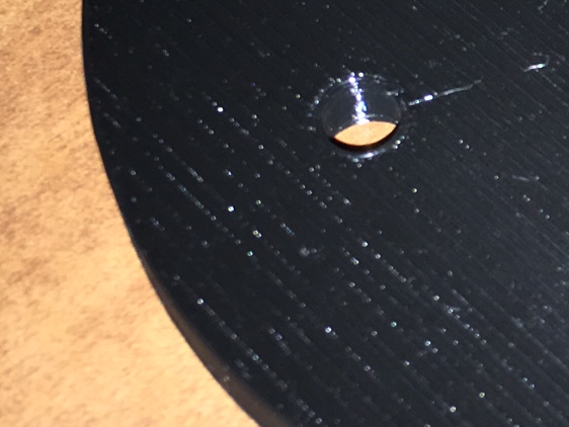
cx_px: 721
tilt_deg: -56.0
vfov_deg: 14.1
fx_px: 1710
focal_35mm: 104
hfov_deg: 17.8
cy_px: 31
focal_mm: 4.15
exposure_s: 1/24
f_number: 2.2
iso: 25
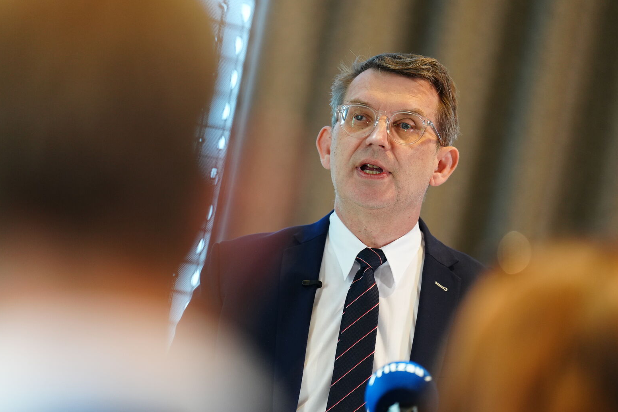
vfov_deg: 5.8
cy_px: 232
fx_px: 4051
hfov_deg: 8.7
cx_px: 320
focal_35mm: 236
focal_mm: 191
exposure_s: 1/250
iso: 1250
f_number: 2.8
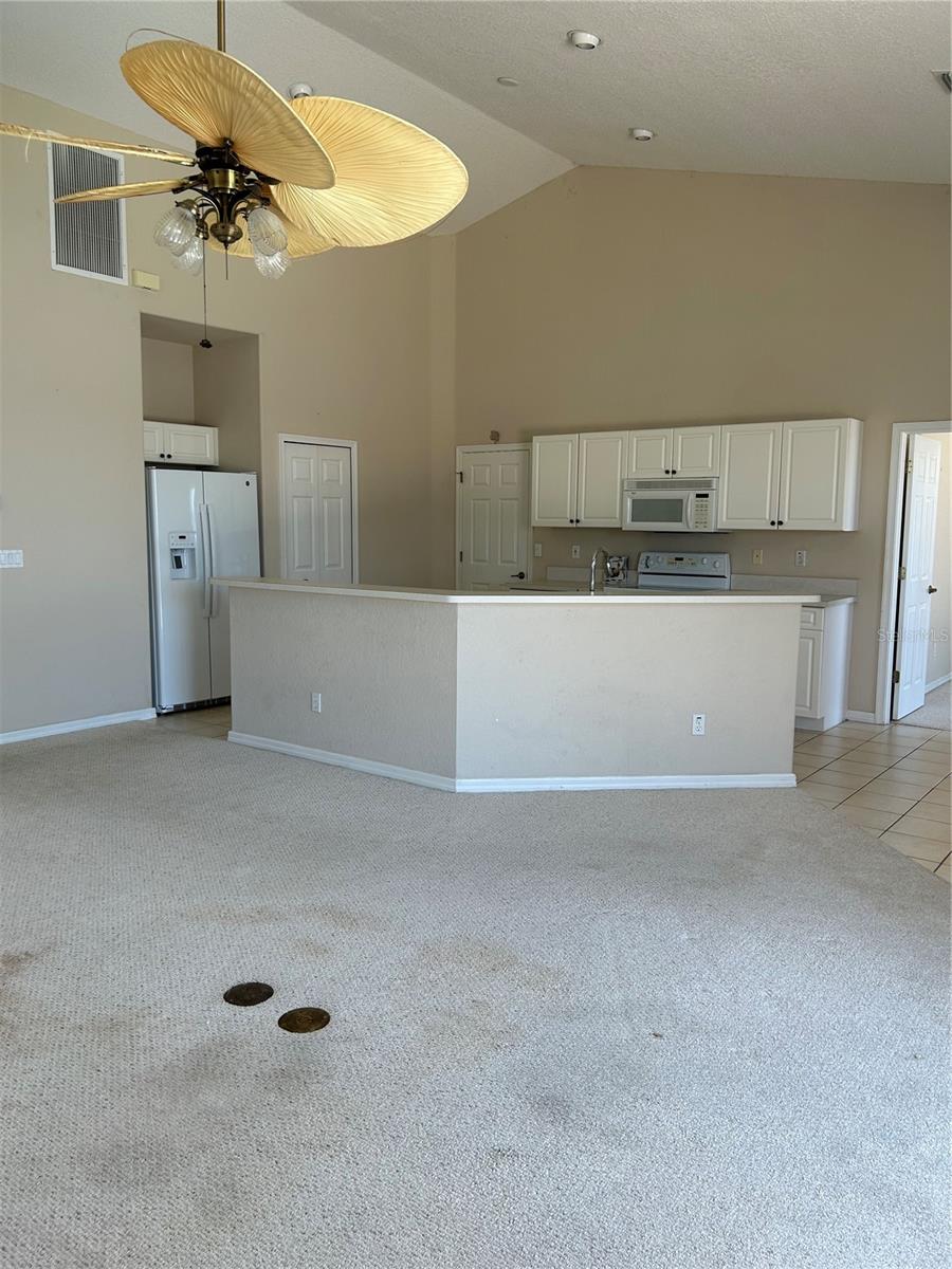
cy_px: 634
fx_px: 953
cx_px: 476
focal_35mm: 26
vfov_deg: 67.3
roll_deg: -0.5
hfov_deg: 53.1
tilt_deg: -7.1
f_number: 1.5
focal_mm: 5.7
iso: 40
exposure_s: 1/192
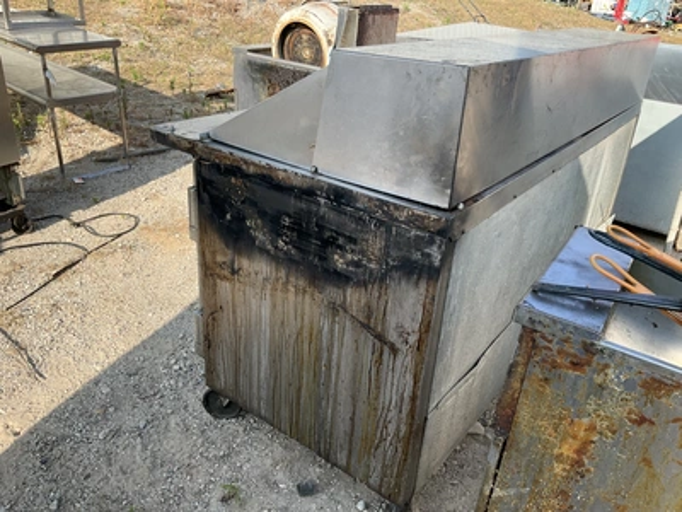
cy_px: 256
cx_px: 341
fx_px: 571
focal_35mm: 29
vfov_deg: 48.2
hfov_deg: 61.7
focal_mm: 3
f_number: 1.8
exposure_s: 1/556
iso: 25
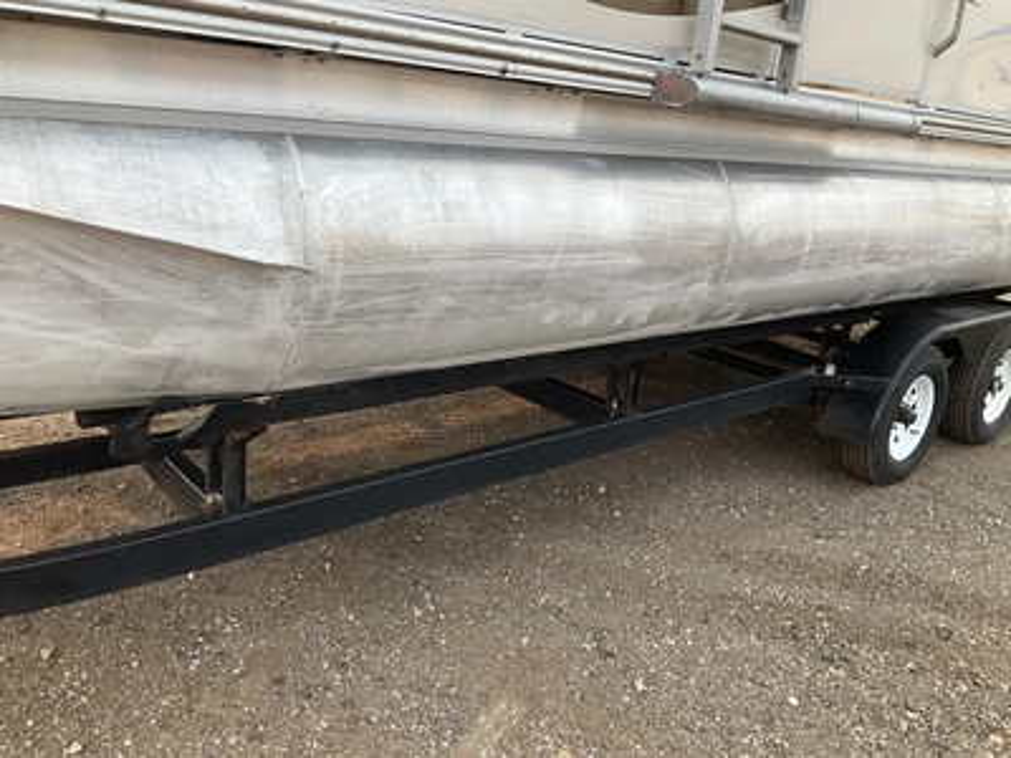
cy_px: 379
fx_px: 847
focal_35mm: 29
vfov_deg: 48.2
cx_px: 506
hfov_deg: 61.7
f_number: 1.8
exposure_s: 1/545
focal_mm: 3
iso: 25
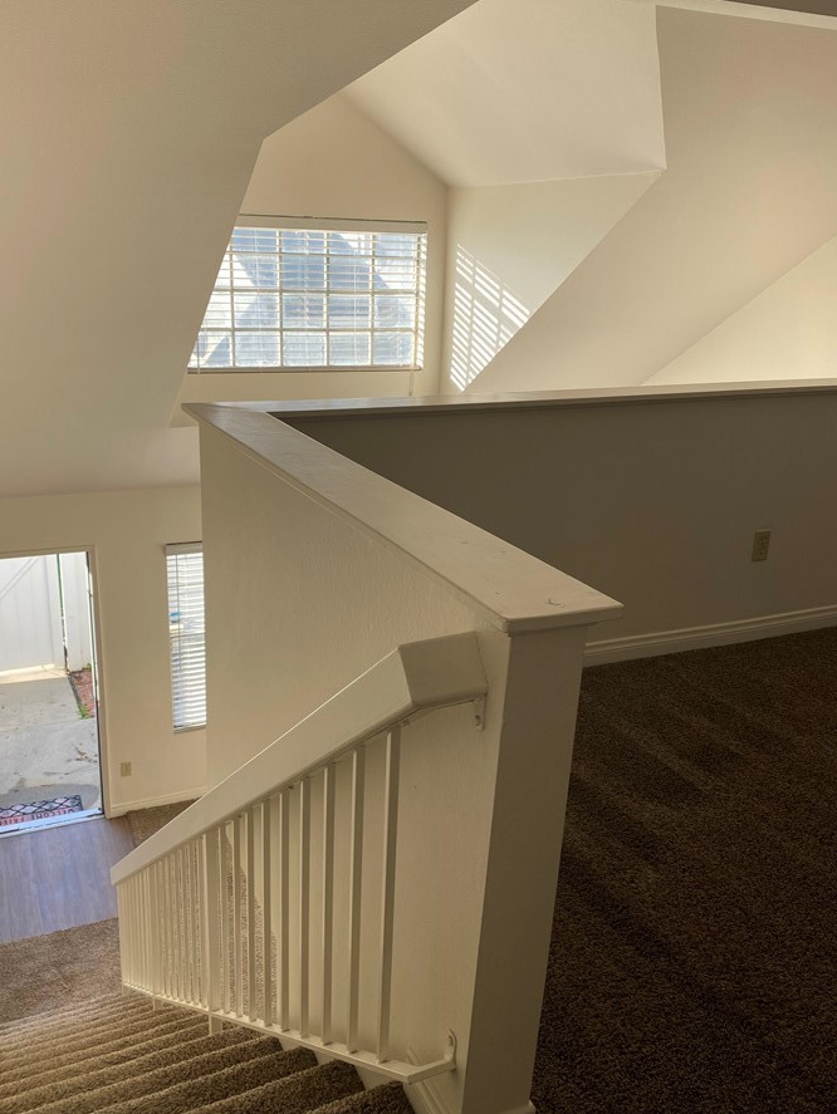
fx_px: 966
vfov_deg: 59.9
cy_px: 559
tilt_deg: -16.9
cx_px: 385
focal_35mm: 30
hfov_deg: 46.8
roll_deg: -0.8
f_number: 1.8
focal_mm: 4.25
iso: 32
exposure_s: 1/152
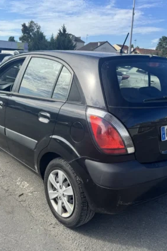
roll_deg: -2.7
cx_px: 88
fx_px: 244
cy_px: 131
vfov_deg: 54.4
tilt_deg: -12.5
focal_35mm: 35
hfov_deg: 37.8
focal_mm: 6.76
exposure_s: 1/1923
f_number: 1.78
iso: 80
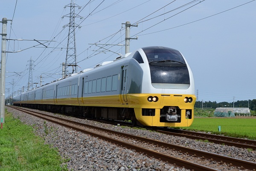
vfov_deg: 16.6
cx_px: 128
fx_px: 587
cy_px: 86
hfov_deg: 24.6
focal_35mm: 82
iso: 200
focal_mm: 55
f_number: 10
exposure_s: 1/500
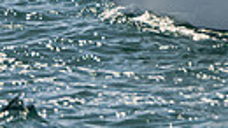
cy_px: -134
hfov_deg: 2.3
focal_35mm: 936
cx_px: 361
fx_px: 5656
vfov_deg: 1.3
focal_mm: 150
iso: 250
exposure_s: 1/1250
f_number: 7.1
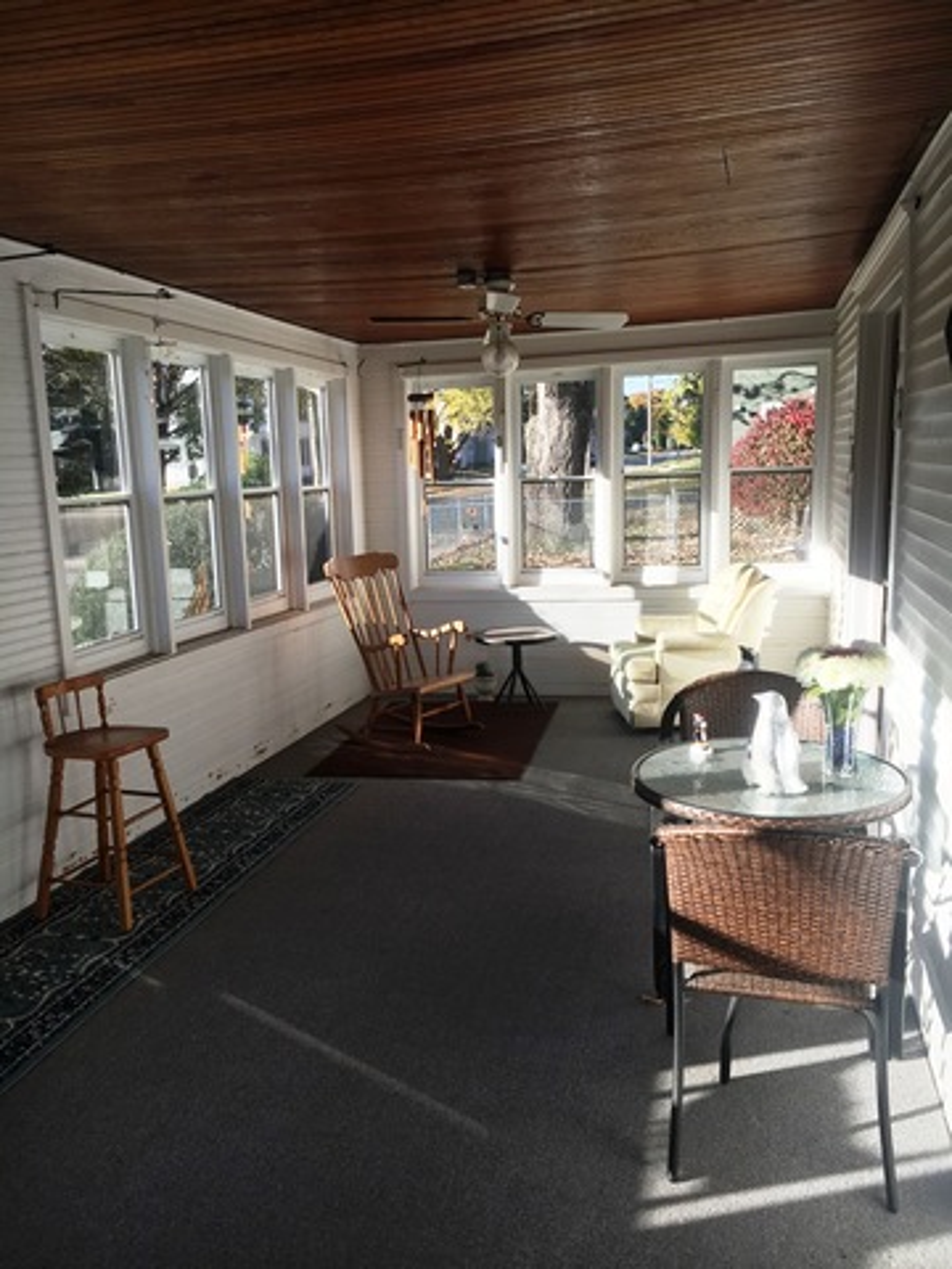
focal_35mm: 29
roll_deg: +2.4
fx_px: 1063
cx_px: 476
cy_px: 634
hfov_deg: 48.2
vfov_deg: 61.7
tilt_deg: -9.4
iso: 25
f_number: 2.2
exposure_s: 1/363
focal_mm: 4.15
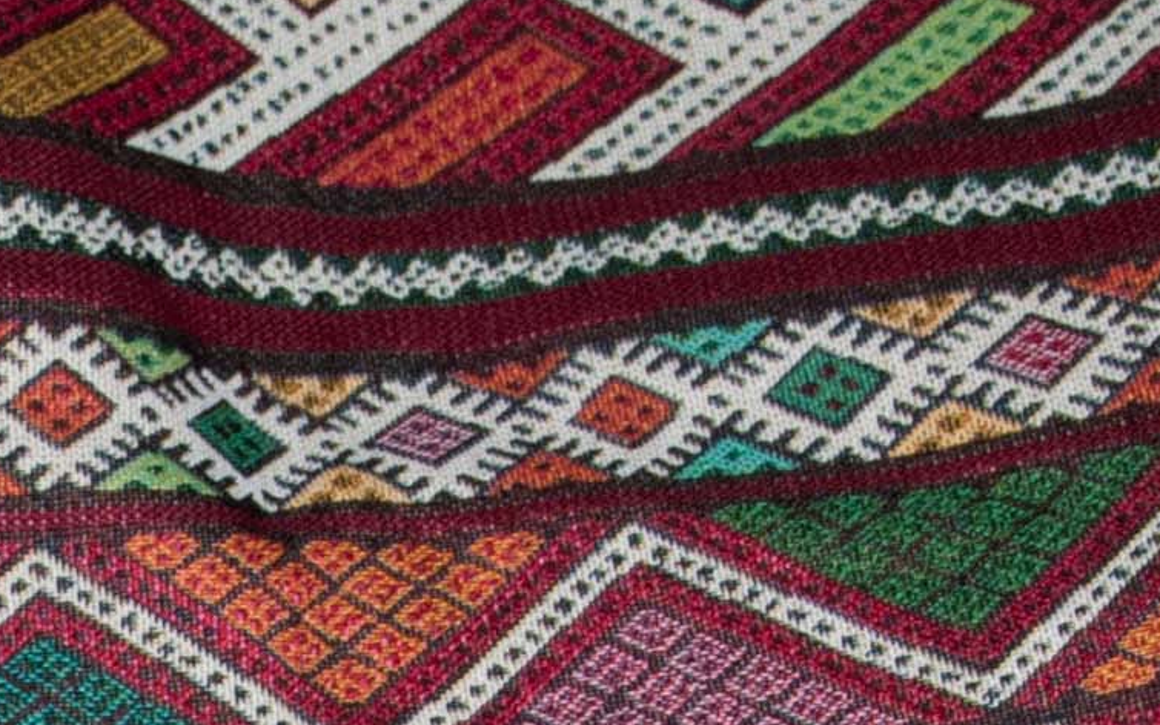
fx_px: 6857
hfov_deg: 9.5
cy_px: 1908
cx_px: -389
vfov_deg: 5.8
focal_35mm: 217
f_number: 5.6
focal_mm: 25
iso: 400
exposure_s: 1/60
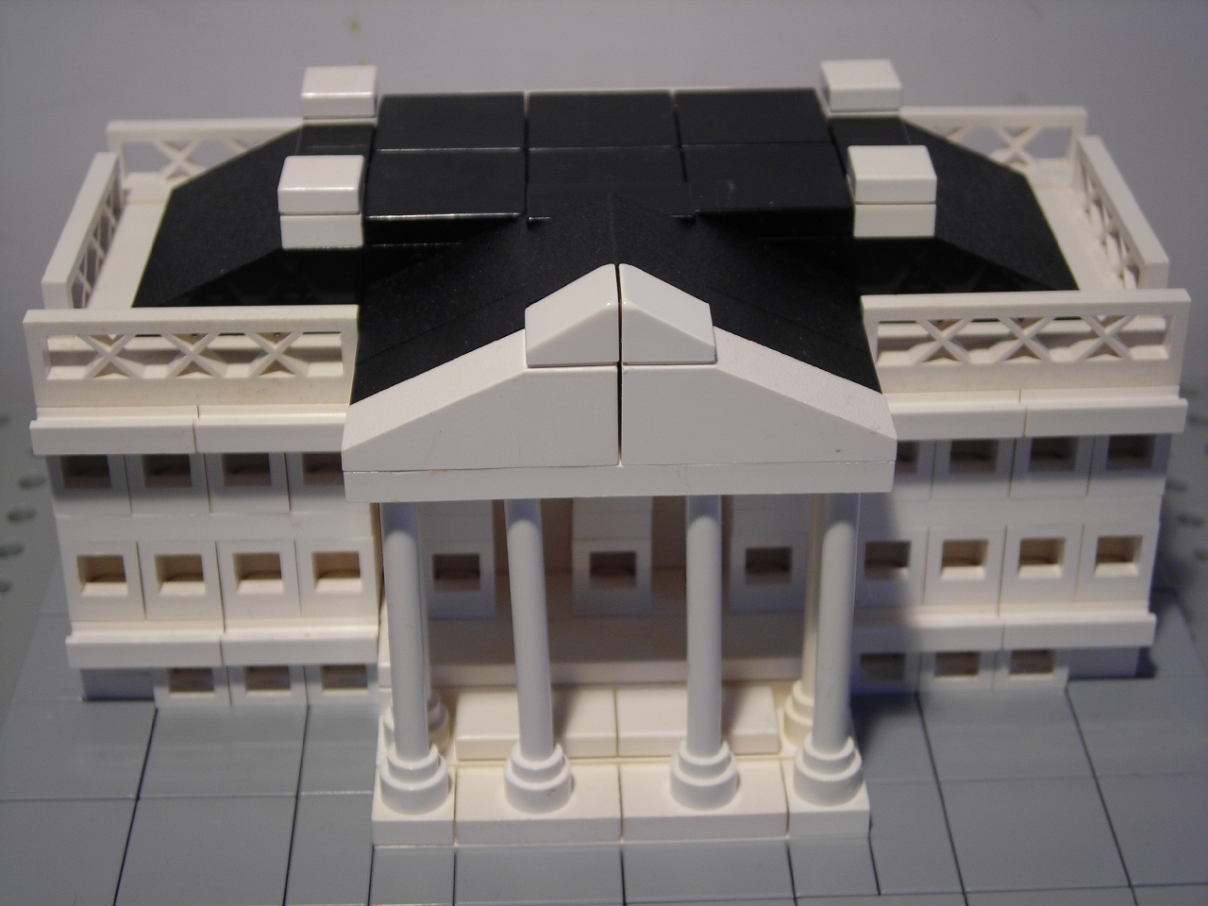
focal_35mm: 65
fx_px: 2268
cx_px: 604
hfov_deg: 29.8
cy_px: 453
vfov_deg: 22.6
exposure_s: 1/27
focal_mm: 10.8
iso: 50
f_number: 3.9
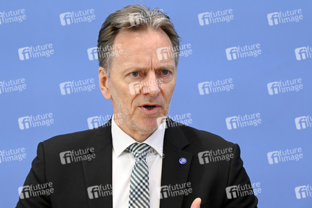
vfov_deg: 10.5
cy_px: 104
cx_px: 156
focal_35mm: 130
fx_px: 1126
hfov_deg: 15.8
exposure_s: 1/640
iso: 4000
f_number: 5.6
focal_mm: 130
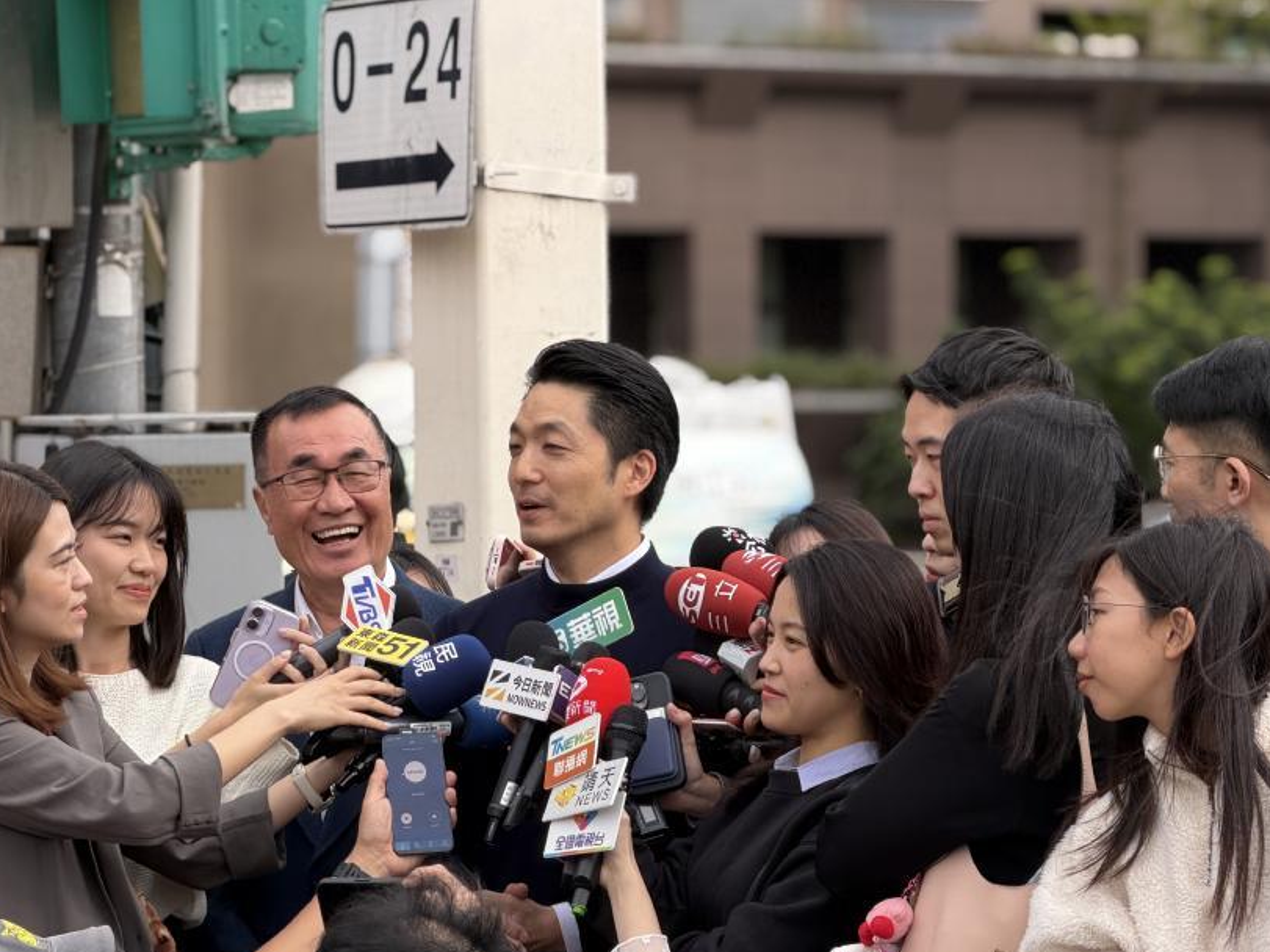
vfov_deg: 10.0
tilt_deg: -0.8
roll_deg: +0.8
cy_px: 503
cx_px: 374
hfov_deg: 13.3
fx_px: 5429
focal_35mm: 148
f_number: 2.8
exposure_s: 1/468
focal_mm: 16.89
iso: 50
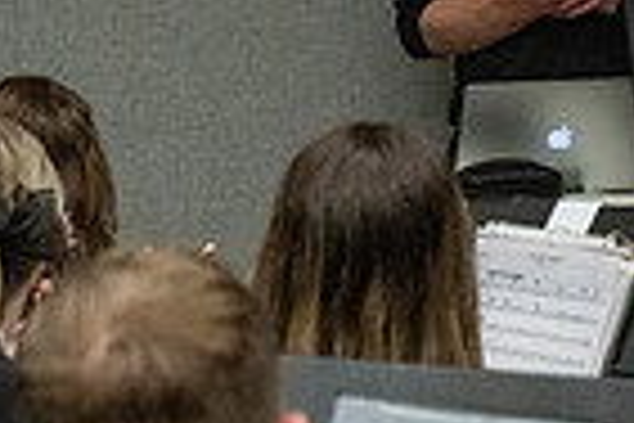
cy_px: 38
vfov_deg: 4.8
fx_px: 5072
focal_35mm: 288
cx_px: -661
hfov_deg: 6.9
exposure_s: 1/500
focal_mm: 70
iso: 10000
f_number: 4
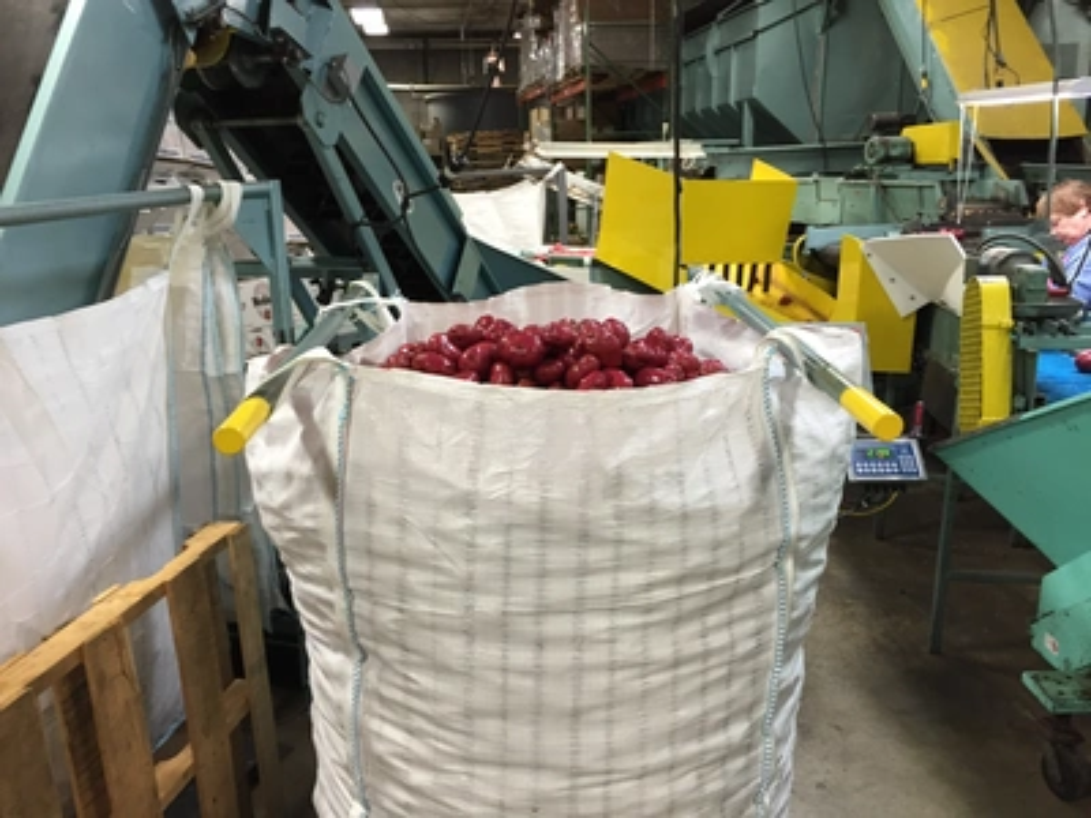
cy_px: 409
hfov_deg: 61.7
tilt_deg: -15.3
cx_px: 546
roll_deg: +1.9
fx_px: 914
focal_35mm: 29
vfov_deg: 48.2
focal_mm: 4.15
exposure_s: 1/30
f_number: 2.2
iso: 100
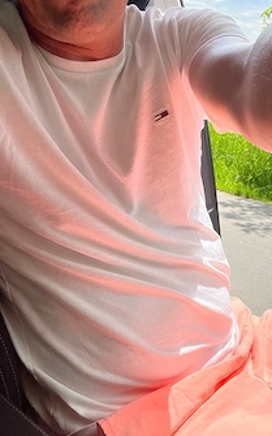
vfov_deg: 51.4
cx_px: 181
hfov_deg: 33.3
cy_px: 252
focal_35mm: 38
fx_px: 451
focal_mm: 2.71
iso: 32
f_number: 2.2
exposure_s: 1/964
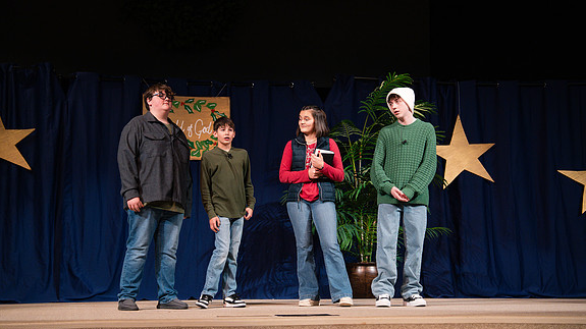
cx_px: 295
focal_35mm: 74
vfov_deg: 16.3
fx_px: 1149
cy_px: 156
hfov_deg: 28.6
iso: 1000
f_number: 2.8
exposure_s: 1/400
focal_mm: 70
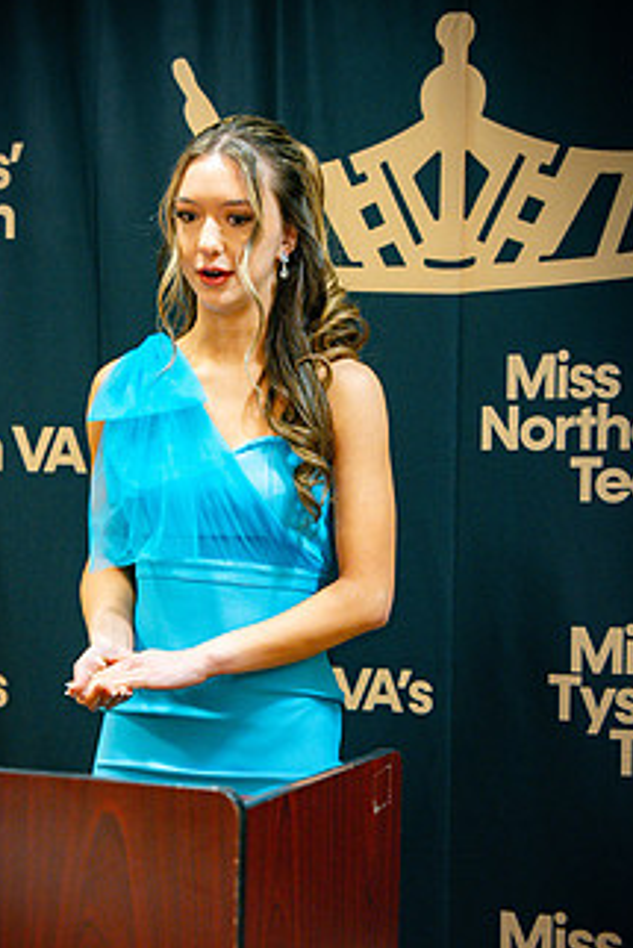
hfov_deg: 15.5
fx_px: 2318
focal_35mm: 88
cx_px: 238
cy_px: 624
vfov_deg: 23.0
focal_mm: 63
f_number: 2.8
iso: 1600
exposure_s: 1/125
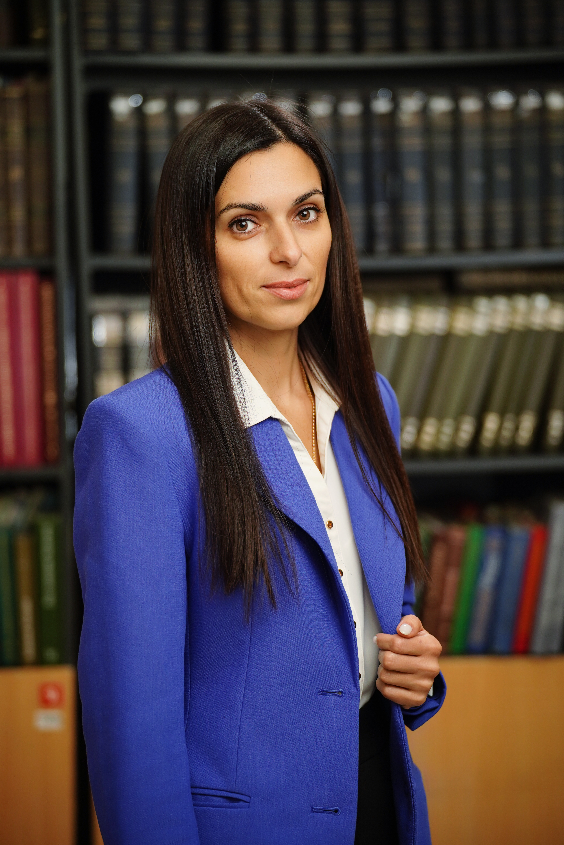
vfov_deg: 17.8
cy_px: 422
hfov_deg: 11.9
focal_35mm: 115
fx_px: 2702
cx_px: 282
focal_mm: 115
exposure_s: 1/100
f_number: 2.8
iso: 640
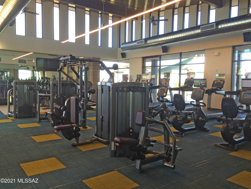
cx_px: 126
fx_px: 210
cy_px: 94
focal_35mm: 29
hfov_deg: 61.7
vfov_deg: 48.2
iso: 32
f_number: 2.2
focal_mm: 4.15
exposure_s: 1/60
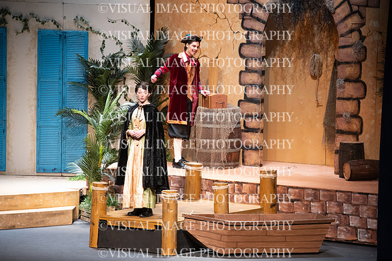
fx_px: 2938
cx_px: 196
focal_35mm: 270
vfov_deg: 5.1
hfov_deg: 7.6
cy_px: 130
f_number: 6.3
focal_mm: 270
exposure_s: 1/160
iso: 5600
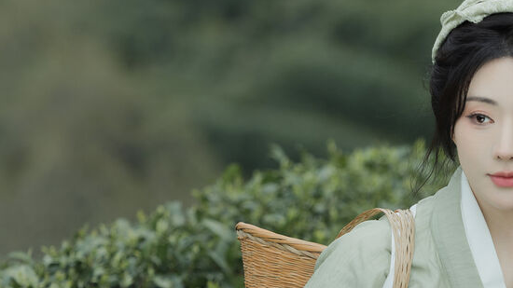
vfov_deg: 3.5
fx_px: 4664
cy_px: 319
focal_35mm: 343
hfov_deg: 6.3
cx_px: 305
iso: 400
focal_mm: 150
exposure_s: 1/800
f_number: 4
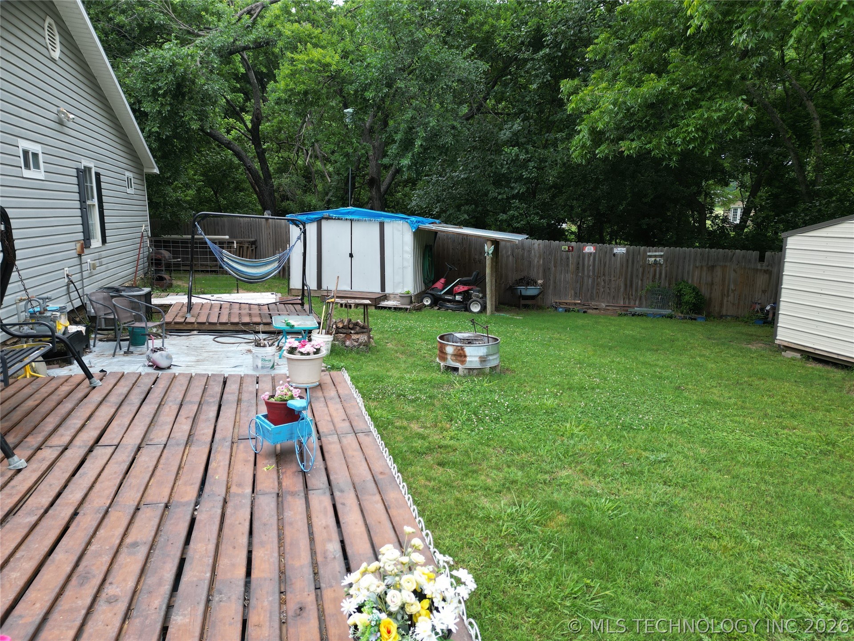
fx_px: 592
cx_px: 427
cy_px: 320
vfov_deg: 56.8
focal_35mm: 24
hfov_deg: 71.6
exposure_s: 1/250
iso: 100
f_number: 1.7
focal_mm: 6.72
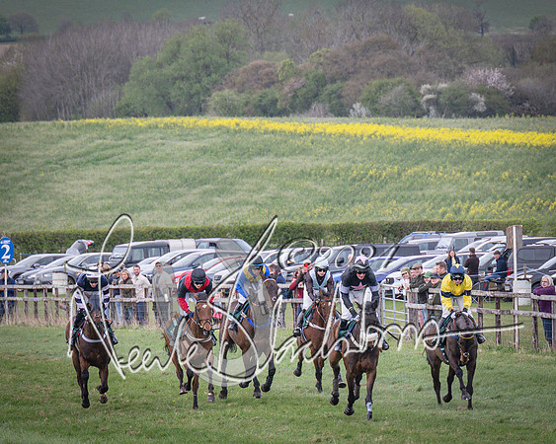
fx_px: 7575
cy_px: 304
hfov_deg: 4.2
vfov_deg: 3.4
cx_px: 424
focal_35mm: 461
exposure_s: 1/1600
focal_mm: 150
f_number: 5
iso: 800
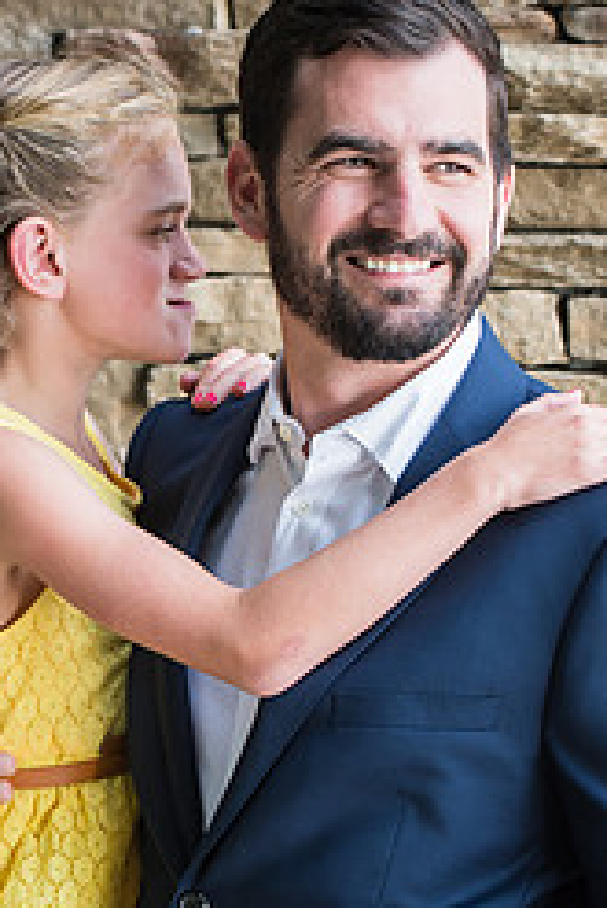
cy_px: 474
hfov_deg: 7.2
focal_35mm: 191
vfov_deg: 10.8
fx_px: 4824
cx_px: 302
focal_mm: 70
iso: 200
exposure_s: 1/250
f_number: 4
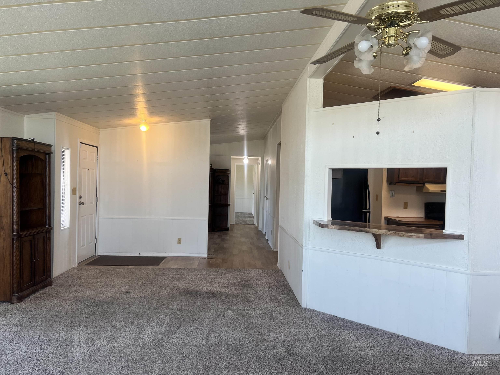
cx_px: 250
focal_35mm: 26
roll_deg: -1.9
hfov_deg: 67.3
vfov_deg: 53.1
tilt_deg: -1.7
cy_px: 188
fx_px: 376
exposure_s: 1/120
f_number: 1.5
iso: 80
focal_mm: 5.7
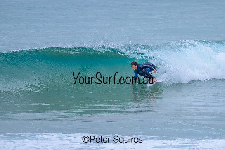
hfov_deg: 1.9
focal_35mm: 1097
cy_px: 48
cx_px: 137
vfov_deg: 1.3
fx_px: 6858
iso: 2200
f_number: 6.3
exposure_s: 1/1600
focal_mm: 800
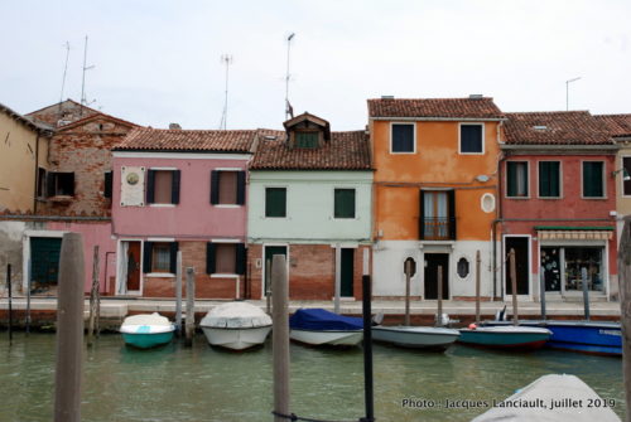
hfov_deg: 51.2
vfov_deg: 35.6
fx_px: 658
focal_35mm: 38
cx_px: 316
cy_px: 211
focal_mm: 25
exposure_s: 1/100
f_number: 11
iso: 100
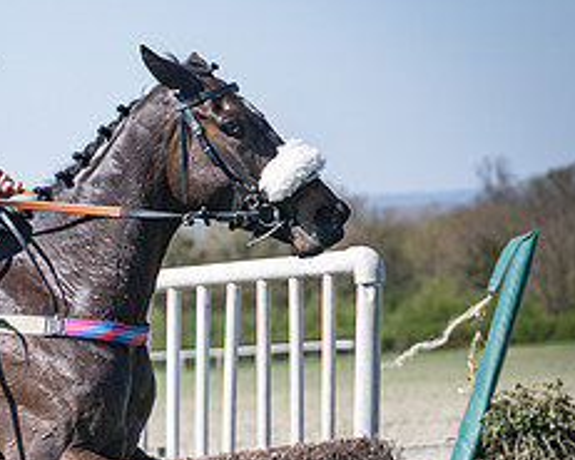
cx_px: -59
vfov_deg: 6.4
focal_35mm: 243
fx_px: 4137
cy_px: 399
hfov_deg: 7.9
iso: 72
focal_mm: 70
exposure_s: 1/2000
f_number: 2.8
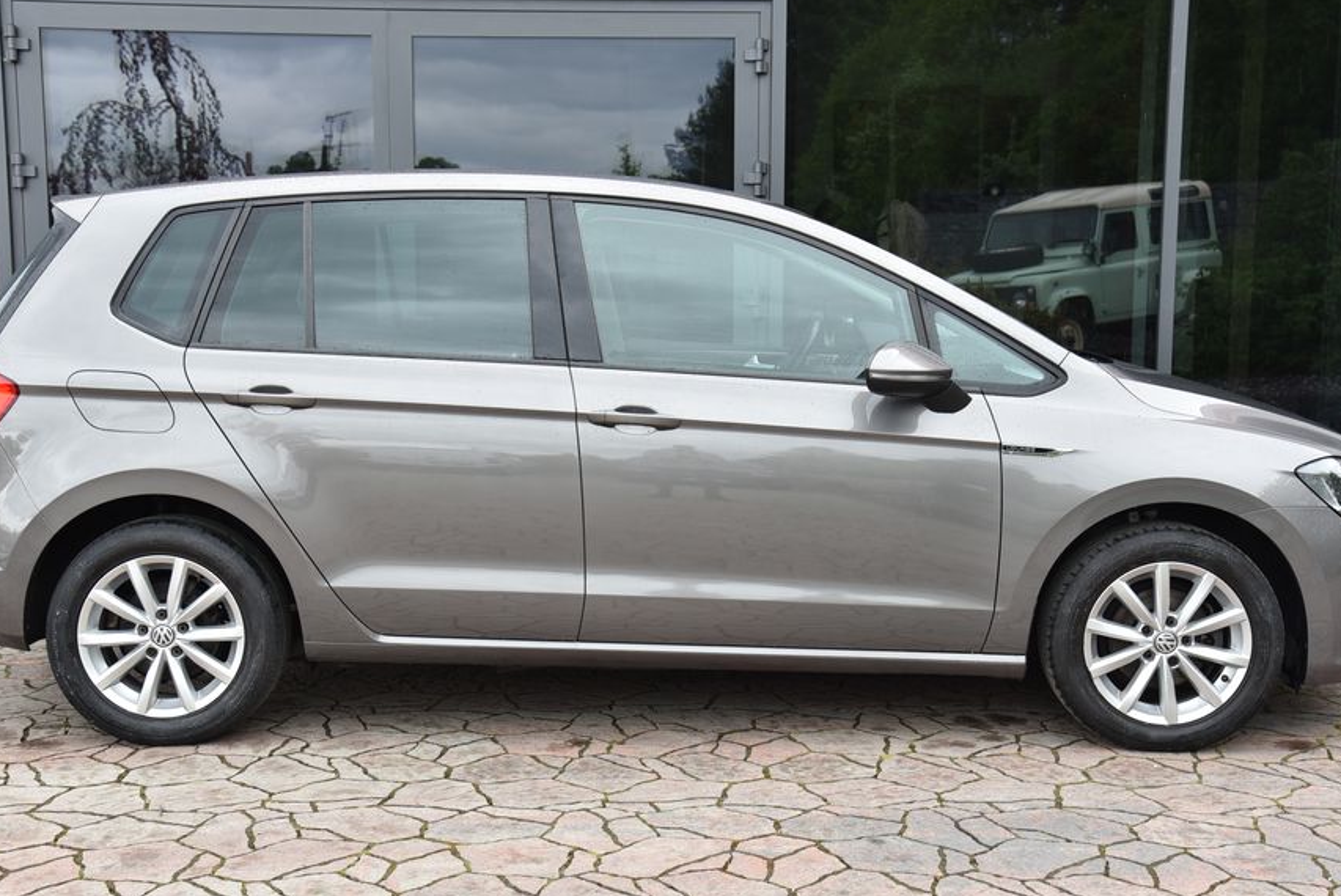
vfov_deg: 28.1
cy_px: 462
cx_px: 673
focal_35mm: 48
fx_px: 1789
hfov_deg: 41.1
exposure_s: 1/100
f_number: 5
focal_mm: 40
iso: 500
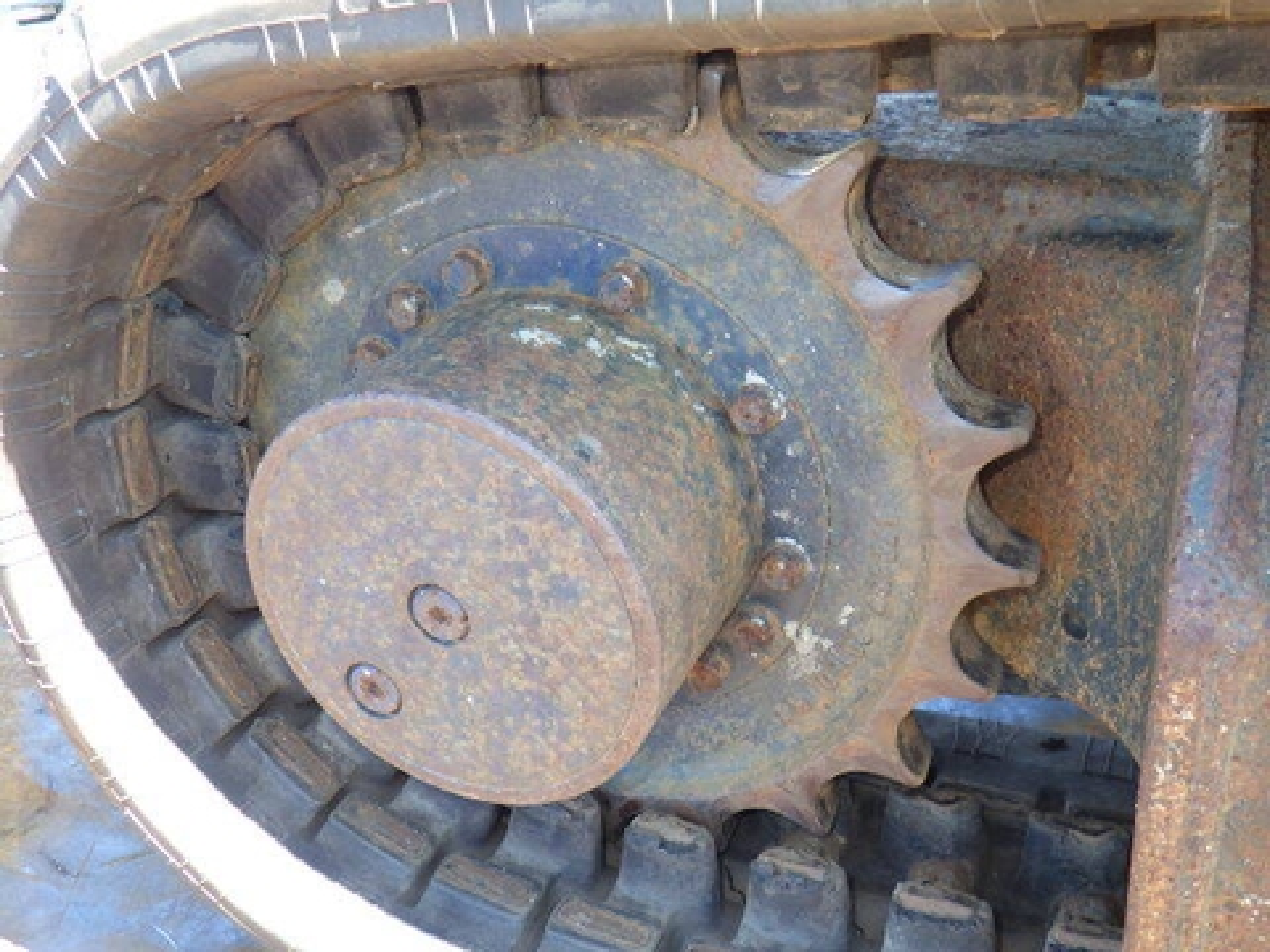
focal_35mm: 34
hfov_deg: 54.0
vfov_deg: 41.8
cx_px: 635
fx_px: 1247
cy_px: 476
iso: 125
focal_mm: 6.1
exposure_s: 1/50
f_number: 3.8
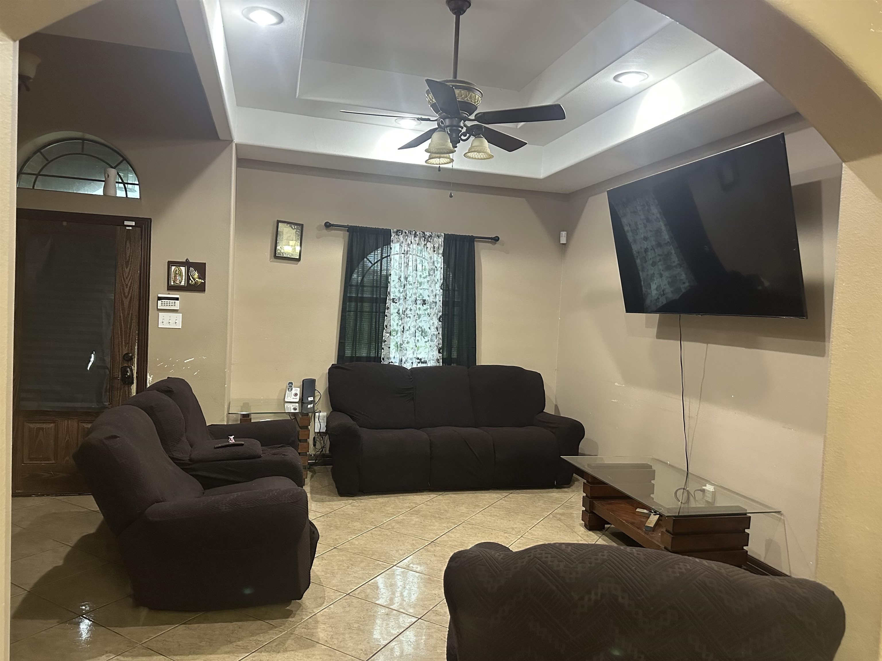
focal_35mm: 24
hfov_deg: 71.6
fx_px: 612
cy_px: 330
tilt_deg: -2.3
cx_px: 441
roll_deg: -3.0
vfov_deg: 56.8
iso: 640
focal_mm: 6.86
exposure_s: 1/60
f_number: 1.78
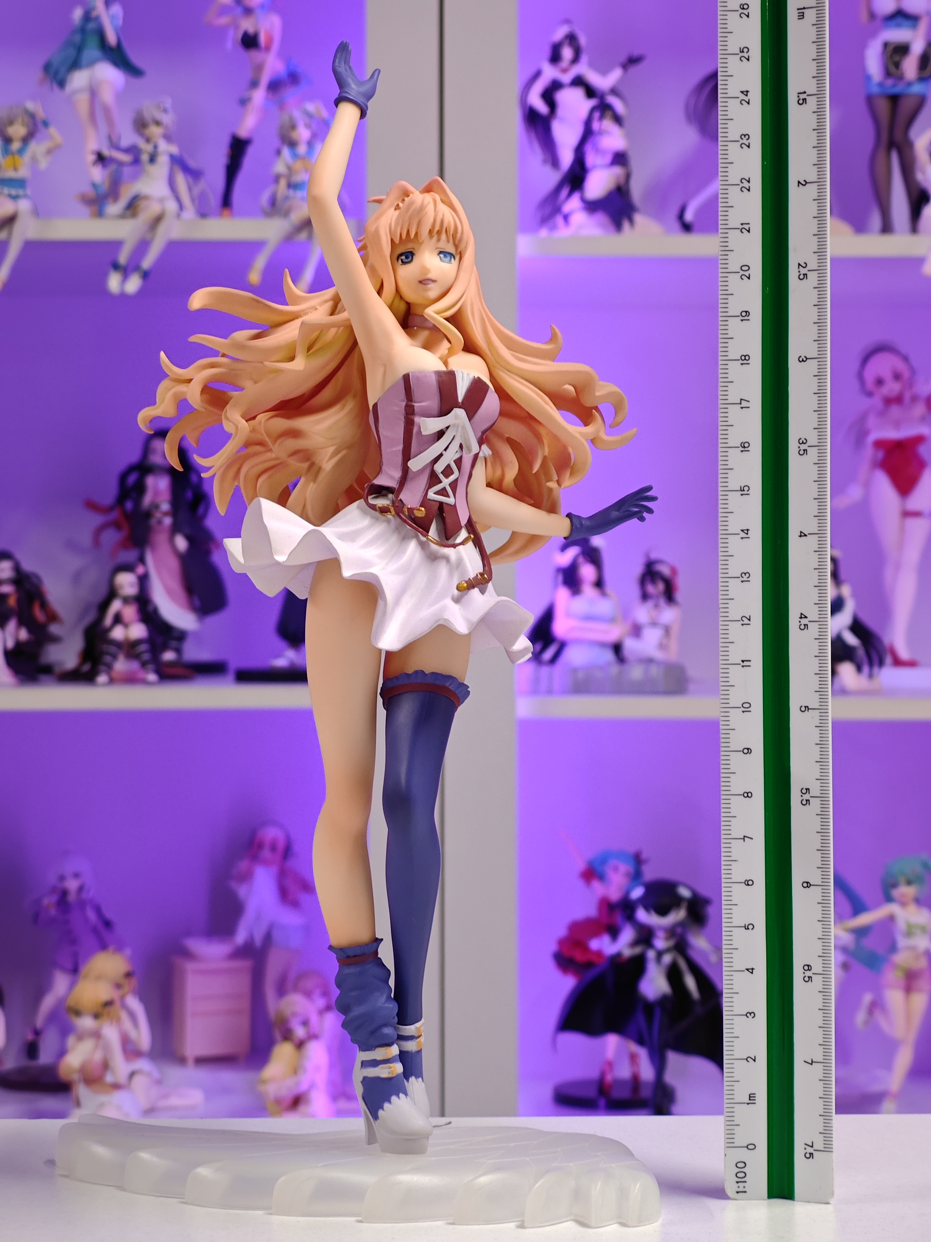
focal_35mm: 80
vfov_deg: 24.4
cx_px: 466
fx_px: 2869
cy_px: 621
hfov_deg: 18.4
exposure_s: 1/16.8
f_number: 2.4
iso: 400
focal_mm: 7.48
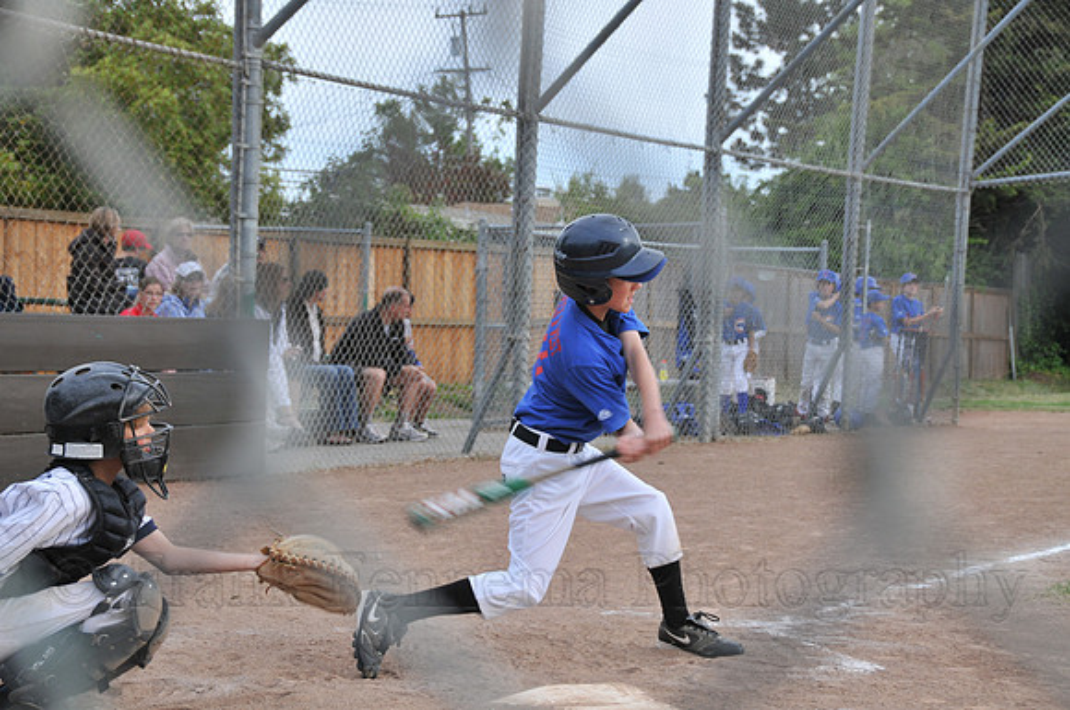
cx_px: 535
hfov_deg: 24.6
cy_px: 355
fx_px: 2449
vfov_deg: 16.5
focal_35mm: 82
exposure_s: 1/250
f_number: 5.6
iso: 200
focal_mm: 55
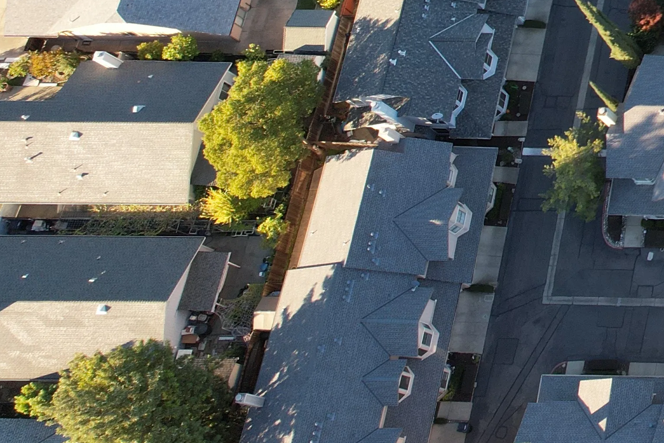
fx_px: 1457
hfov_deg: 19.8
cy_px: -191
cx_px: 1156
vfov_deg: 16.0
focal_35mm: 79
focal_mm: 8.38
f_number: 2.8
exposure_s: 1/250
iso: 120
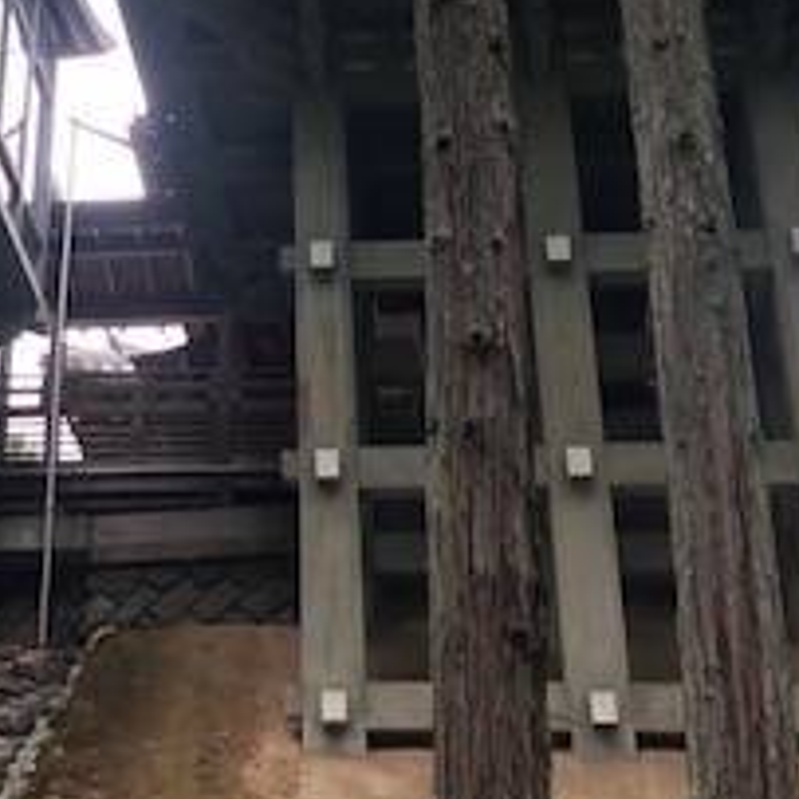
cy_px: 39
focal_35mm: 78
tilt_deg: +33.9
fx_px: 2037
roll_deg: -3.2
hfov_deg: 21.7
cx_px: 98
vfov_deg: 21.6
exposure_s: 1/120
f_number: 1.8
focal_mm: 3.99
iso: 50
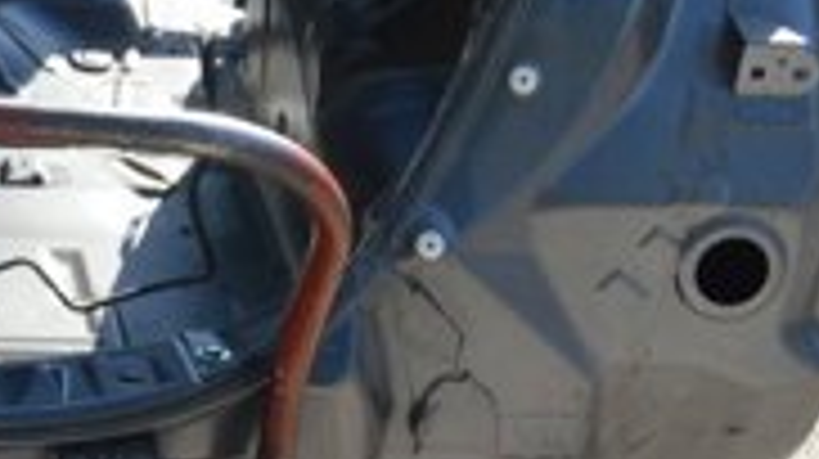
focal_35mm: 127
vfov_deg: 9.4
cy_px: -65
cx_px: -423
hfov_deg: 15.6
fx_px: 2752
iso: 100
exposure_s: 1/160
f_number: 6.3
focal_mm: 23
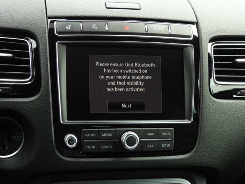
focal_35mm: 80
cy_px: 92
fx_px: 566
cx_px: 122
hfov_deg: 24.4
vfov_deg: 18.4
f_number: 3.5
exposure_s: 1/100
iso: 100
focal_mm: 14.4
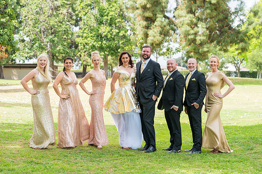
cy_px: 87
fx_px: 509
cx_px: 131
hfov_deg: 28.9
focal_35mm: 70
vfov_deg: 19.4
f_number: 4
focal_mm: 70
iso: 500
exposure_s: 1/2000
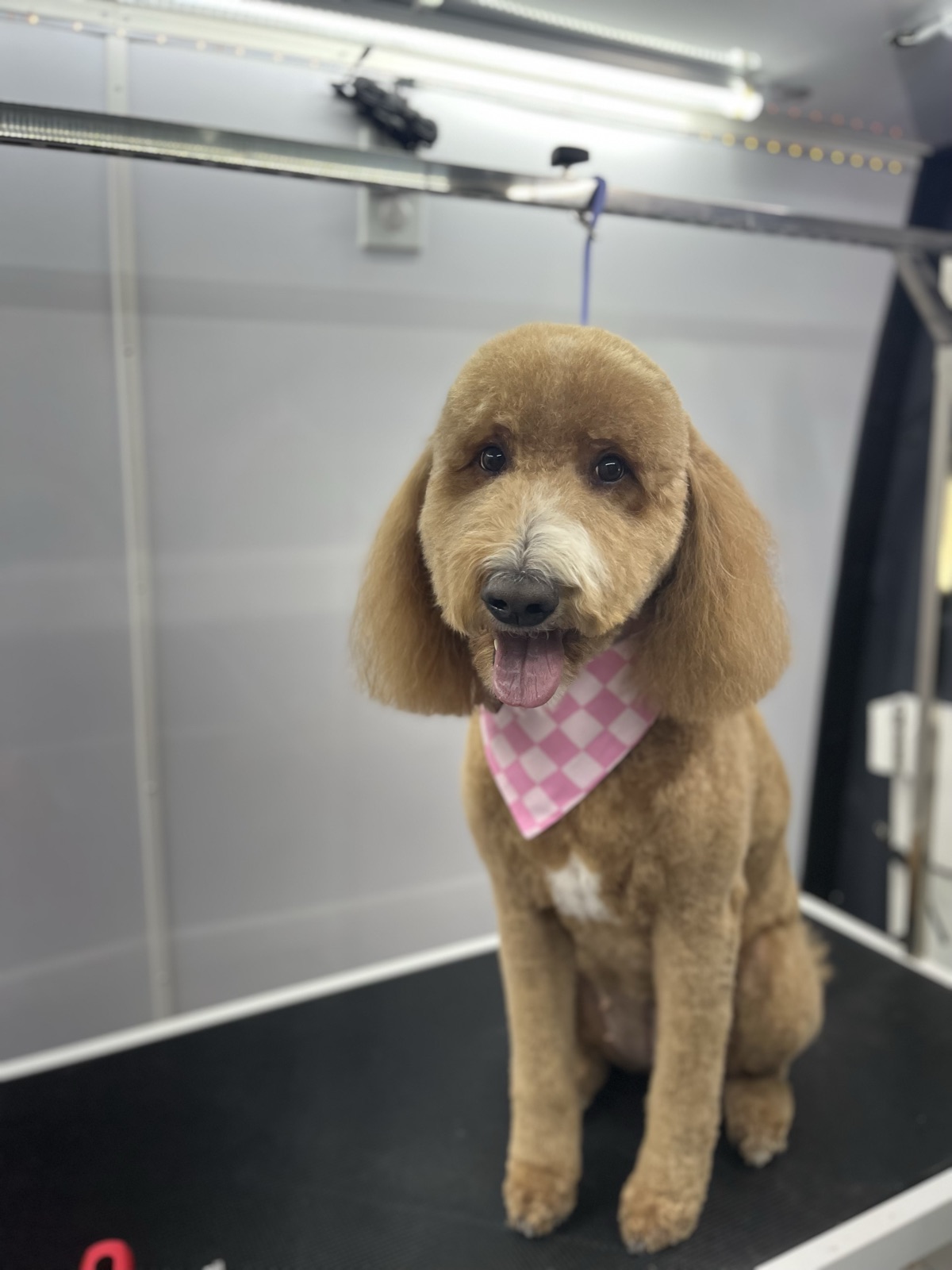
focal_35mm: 26
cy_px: 635
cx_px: 476
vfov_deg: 67.3
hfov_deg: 53.1
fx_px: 953
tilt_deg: -7.8
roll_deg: +1.9
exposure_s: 1/120
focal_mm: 5.1
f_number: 1.6
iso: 32
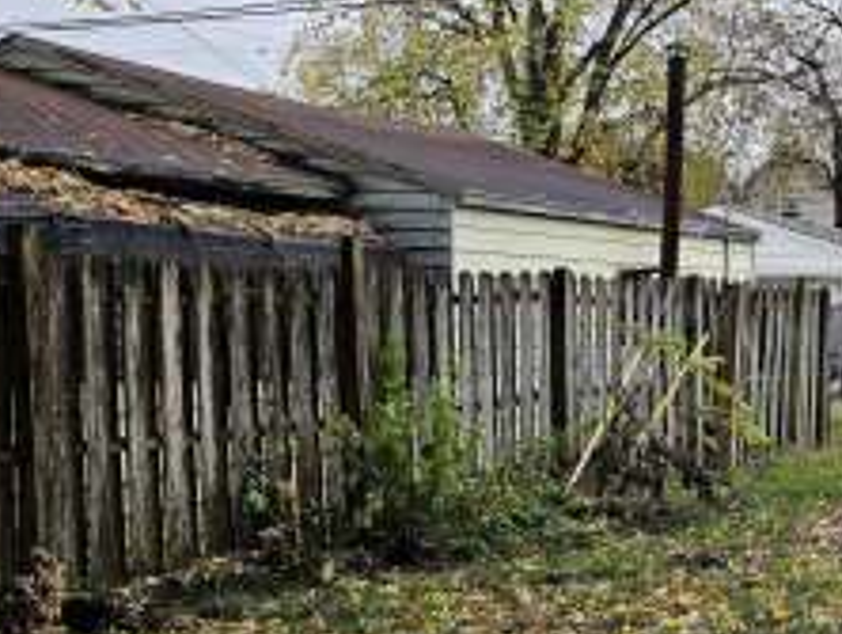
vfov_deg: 21.3
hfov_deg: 23.5
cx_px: 1204
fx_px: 1680
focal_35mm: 69
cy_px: 292
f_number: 1.7
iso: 16
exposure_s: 1/182
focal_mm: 6.3
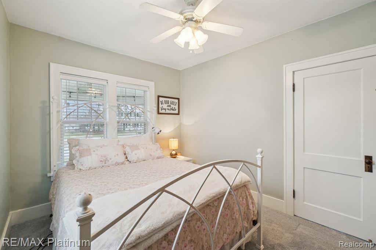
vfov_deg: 77.3
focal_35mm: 15
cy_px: 125
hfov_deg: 100.4
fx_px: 157
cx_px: 188
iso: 400
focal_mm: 10
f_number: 8
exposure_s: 1/10
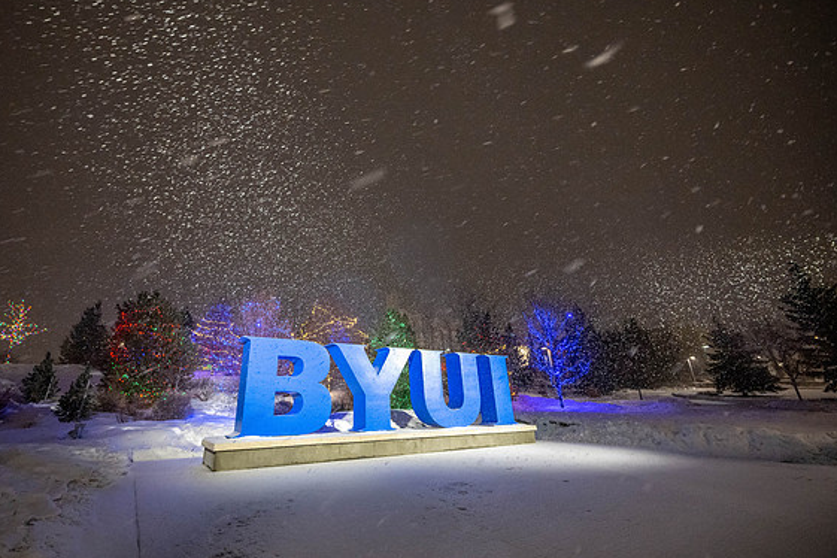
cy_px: 248
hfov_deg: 96.3
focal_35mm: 16
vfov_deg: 73.5
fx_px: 372
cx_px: 372
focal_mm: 14
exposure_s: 1/125
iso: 5000
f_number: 4
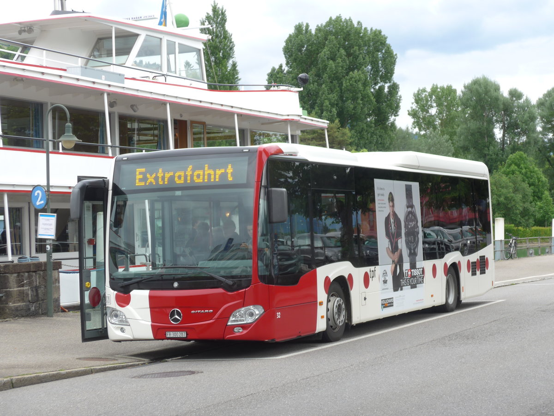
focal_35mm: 80
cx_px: 277
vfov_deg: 18.4
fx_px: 1280
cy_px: 208
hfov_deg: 24.4
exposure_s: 1/100
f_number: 4.4
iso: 80
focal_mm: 16
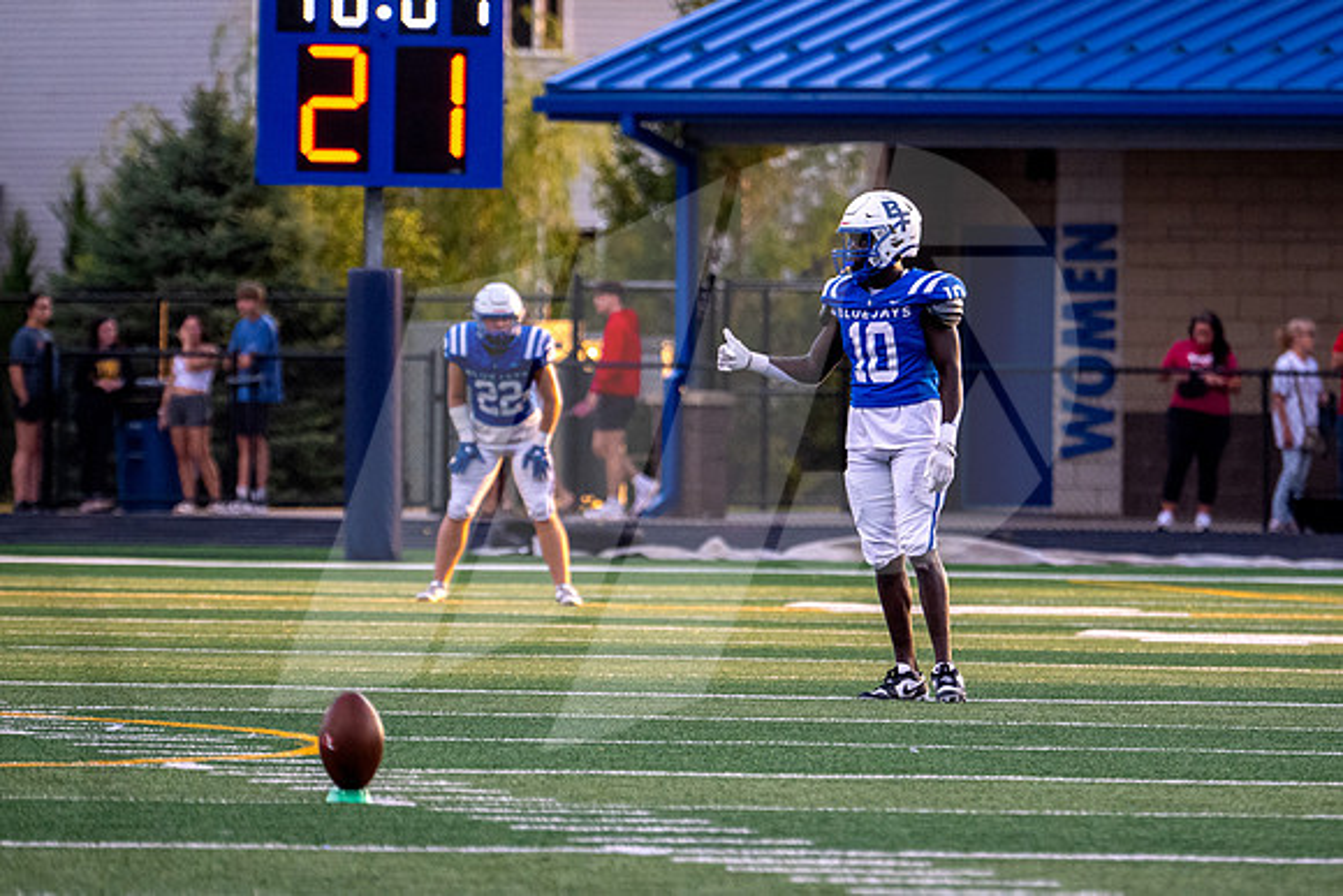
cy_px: 436
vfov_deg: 2.6
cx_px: 779
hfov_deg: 4.0
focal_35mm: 520
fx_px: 19390
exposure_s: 1/1000
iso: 2000
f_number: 5.6
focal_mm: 340
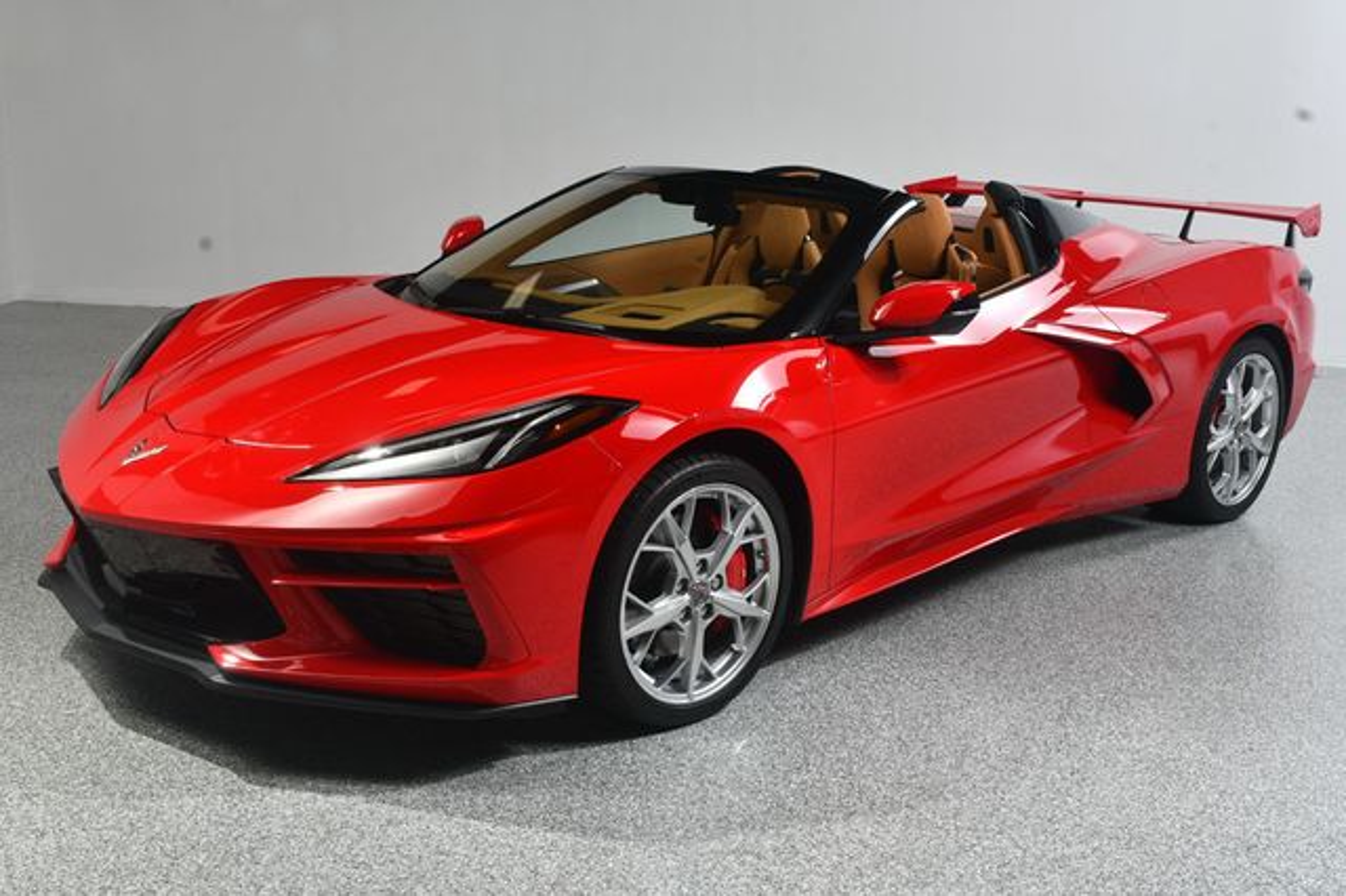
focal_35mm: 39
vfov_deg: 34.2
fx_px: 1457
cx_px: 673
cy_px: 448
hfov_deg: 49.6
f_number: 13
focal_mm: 26
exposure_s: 1/160
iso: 100
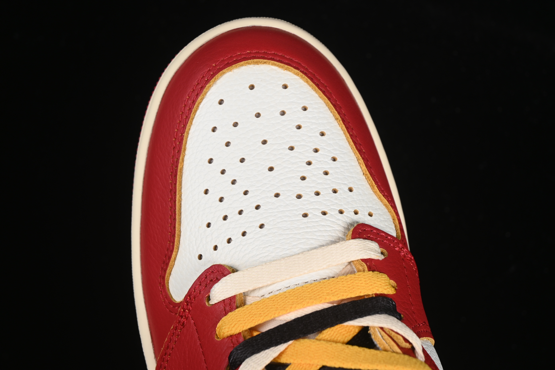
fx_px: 1156
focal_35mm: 75
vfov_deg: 18.2
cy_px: 185
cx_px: 278
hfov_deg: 27.0
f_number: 7.1
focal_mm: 50
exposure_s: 1/80
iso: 160
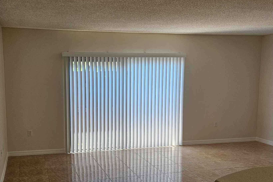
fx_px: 319
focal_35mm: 42
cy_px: 109
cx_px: 115
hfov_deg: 46.2
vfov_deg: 31.8
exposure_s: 1/120
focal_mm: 5.4
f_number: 1.8
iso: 80
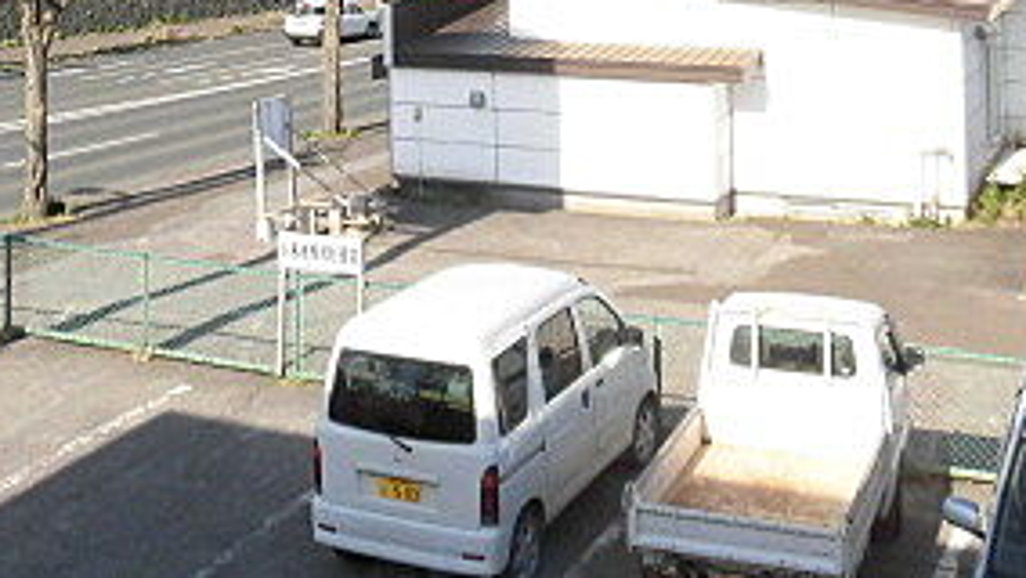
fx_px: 1606
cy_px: -249
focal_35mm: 59
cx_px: 419
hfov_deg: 35.3
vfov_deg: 18.4
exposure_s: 1/800
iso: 100
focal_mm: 4.3
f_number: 3.1
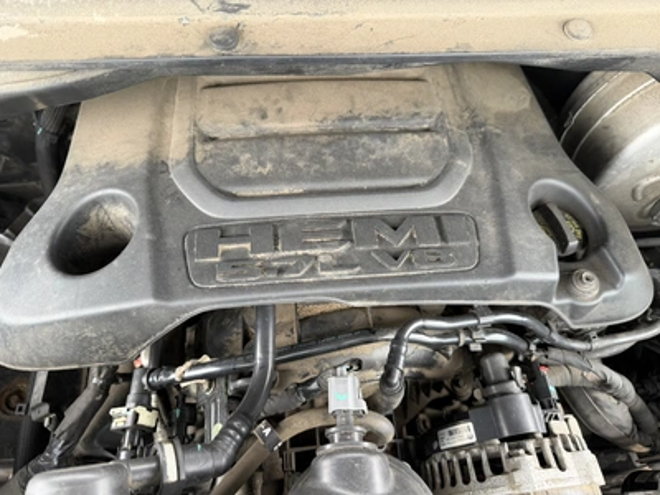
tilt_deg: -64.0
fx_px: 458
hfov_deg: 71.6
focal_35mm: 24
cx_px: 330
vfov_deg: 56.8
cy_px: 248
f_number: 1.78
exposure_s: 1/60
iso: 250
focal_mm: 6.76
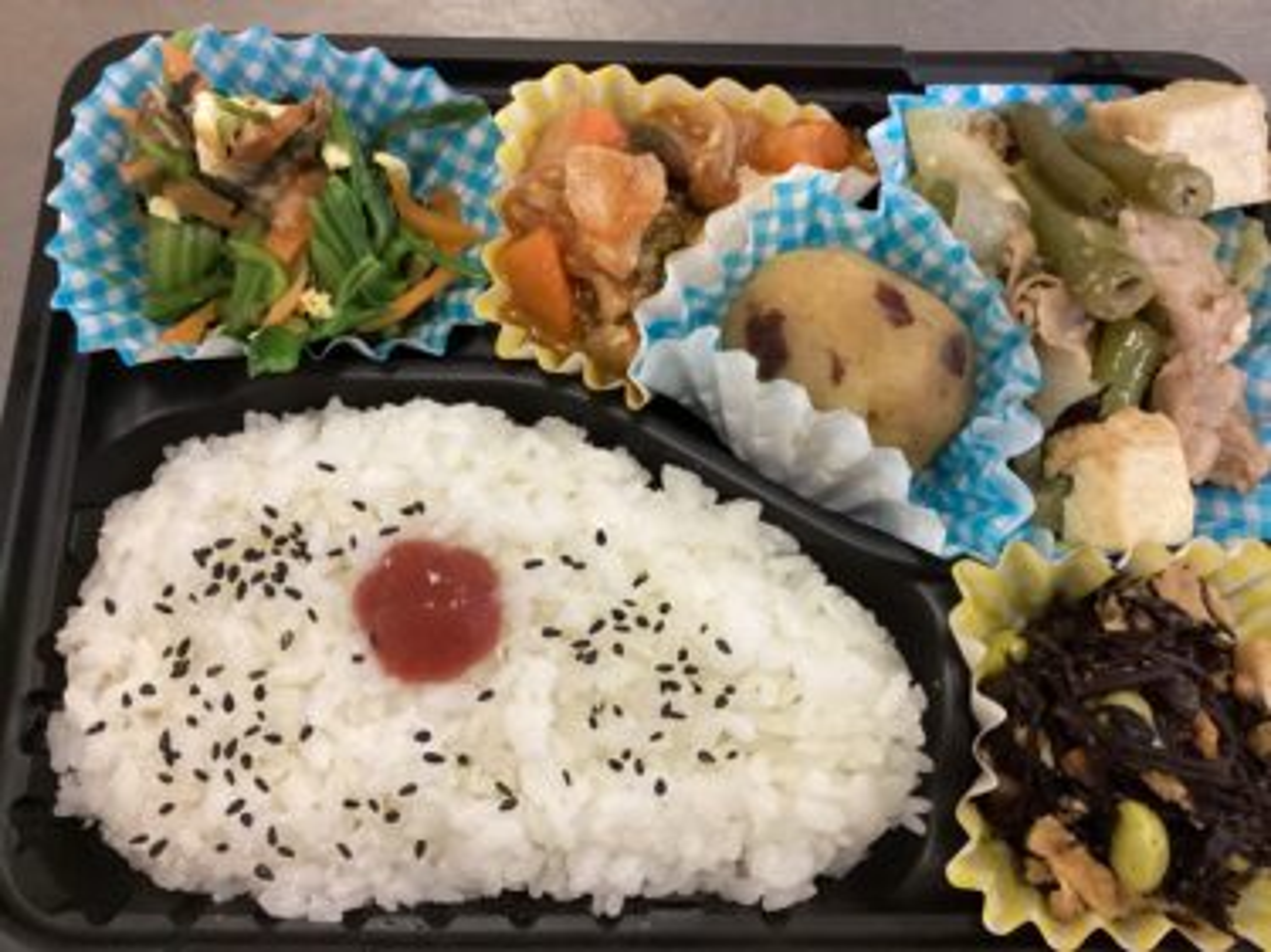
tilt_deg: -73.0
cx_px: 636
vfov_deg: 45.4
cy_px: 476
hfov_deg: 58.4
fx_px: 1138
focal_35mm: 31
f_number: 2.4
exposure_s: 1/60
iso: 320
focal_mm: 3.3
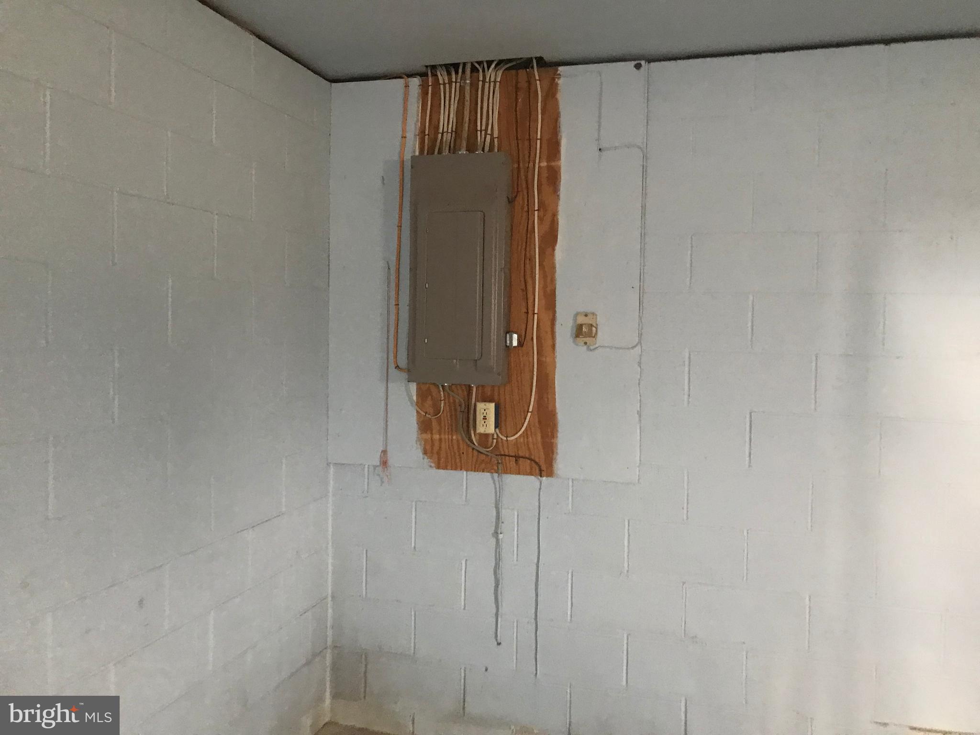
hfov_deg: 63.4
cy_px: 368
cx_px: 490
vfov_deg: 49.7
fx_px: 793
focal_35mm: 28
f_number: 1.8
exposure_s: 1/12
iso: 100
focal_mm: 3.99
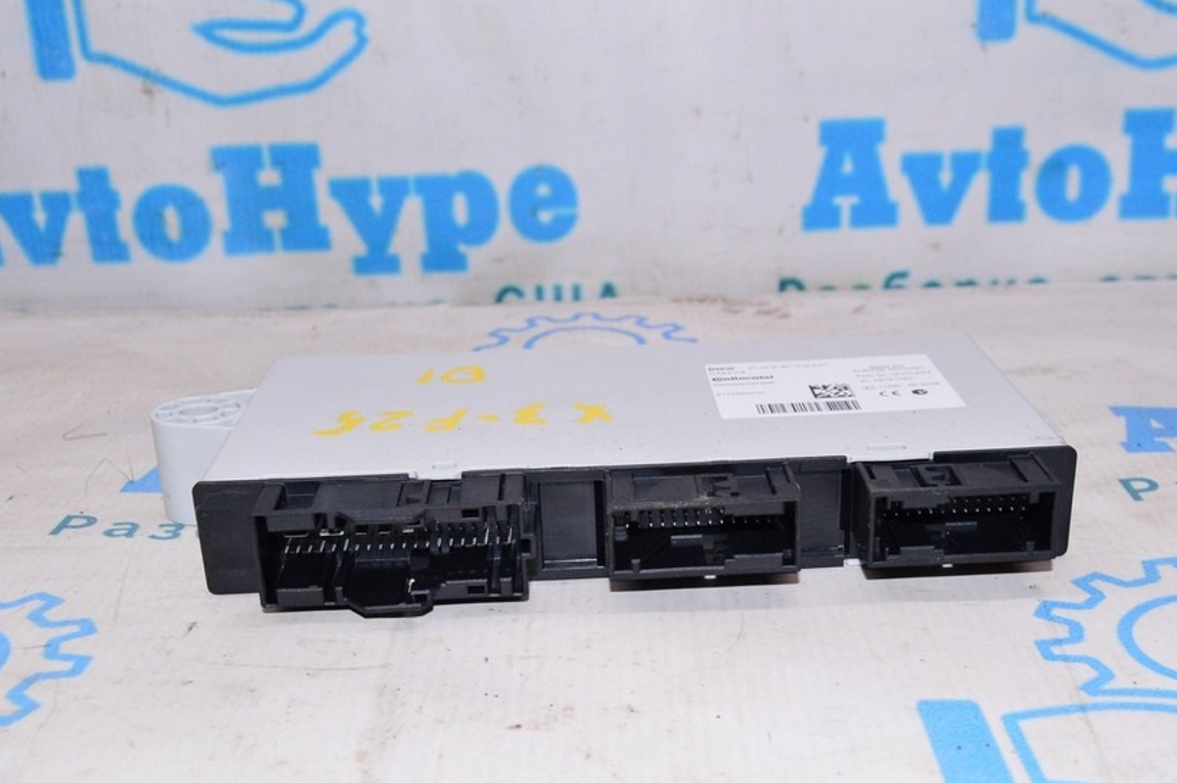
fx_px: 1470
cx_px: 635
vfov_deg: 29.7
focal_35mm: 45
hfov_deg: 43.6
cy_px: 472
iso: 1600
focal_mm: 24
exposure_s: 1/200
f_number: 8
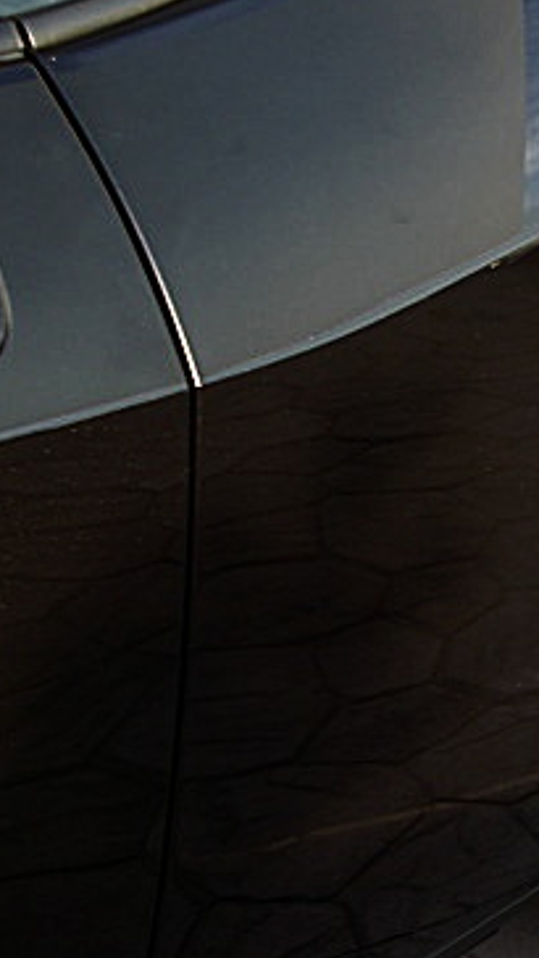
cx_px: 668
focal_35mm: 69
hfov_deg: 16.7
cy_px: 434
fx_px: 1752
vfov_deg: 30.5
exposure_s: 1/80
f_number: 2.8
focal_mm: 6.3
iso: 50
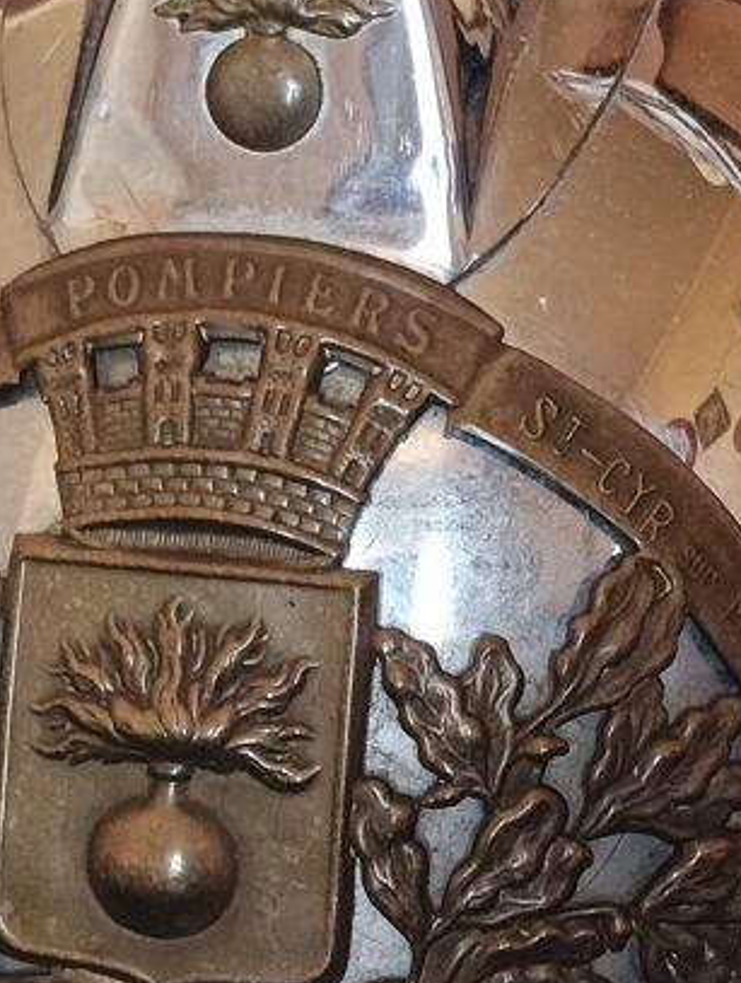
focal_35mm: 144
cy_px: 639
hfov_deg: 10.3
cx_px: 343
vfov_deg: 13.7
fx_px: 4095
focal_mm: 6.06
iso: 640
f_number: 1.69
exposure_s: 1/60
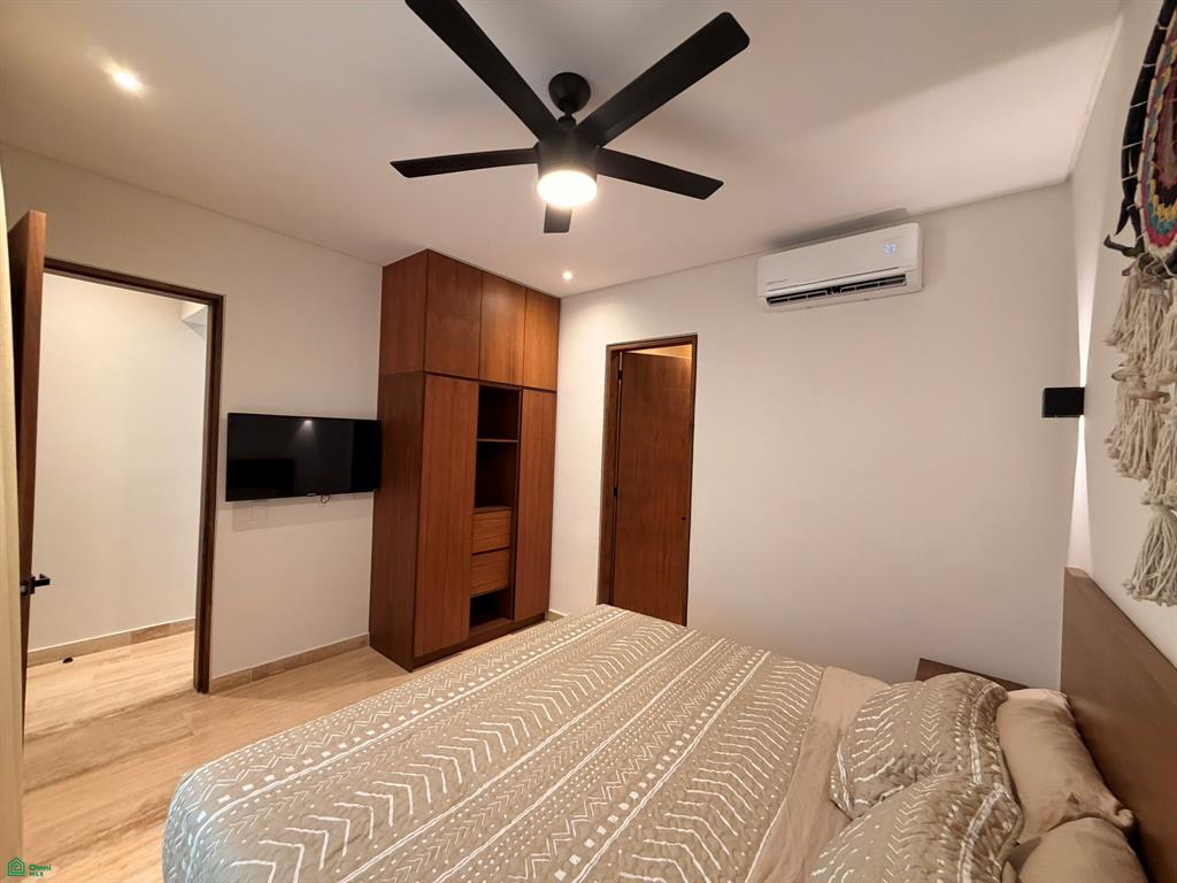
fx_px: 476
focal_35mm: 14
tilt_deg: +0.9
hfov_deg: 102.1
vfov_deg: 85.7
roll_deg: -2.8
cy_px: 442
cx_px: 588
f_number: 2.2
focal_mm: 2.22
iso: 320
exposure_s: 1/60
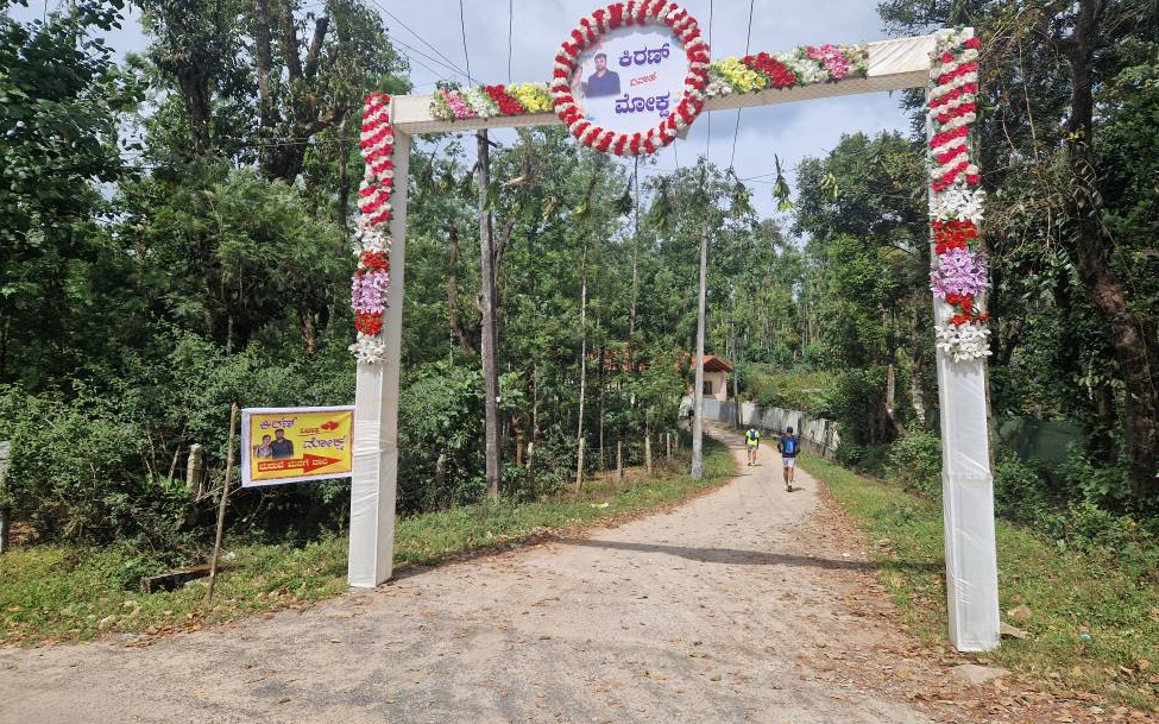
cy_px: 335
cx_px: 587
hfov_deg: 72.6
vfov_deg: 49.2
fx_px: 790
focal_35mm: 25
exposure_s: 1/2216
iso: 50
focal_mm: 5.4
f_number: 1.8
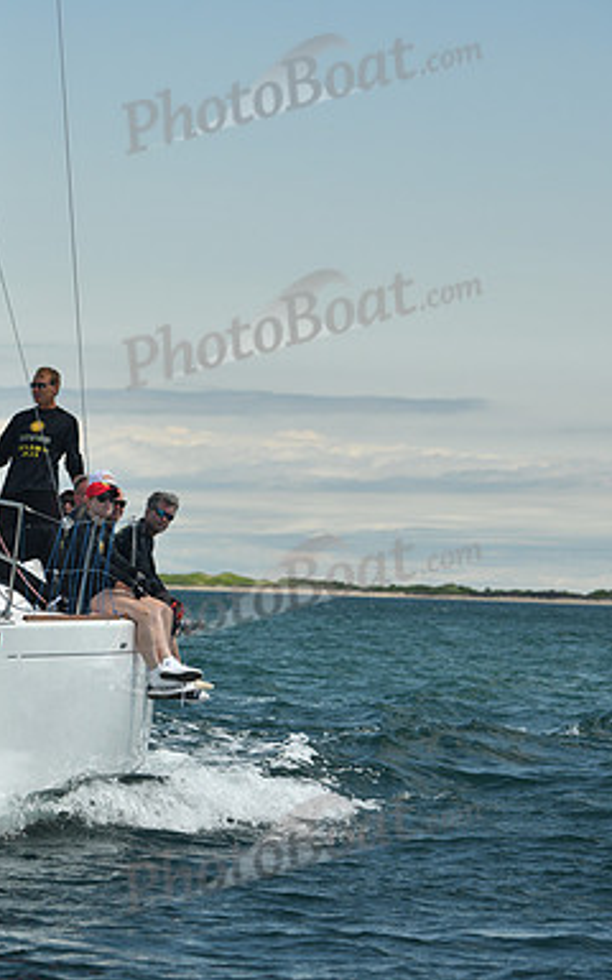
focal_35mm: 188
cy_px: 491
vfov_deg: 11.1
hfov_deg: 7.0
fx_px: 5017
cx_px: -8
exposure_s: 1/640
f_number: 6.3
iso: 320
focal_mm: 122
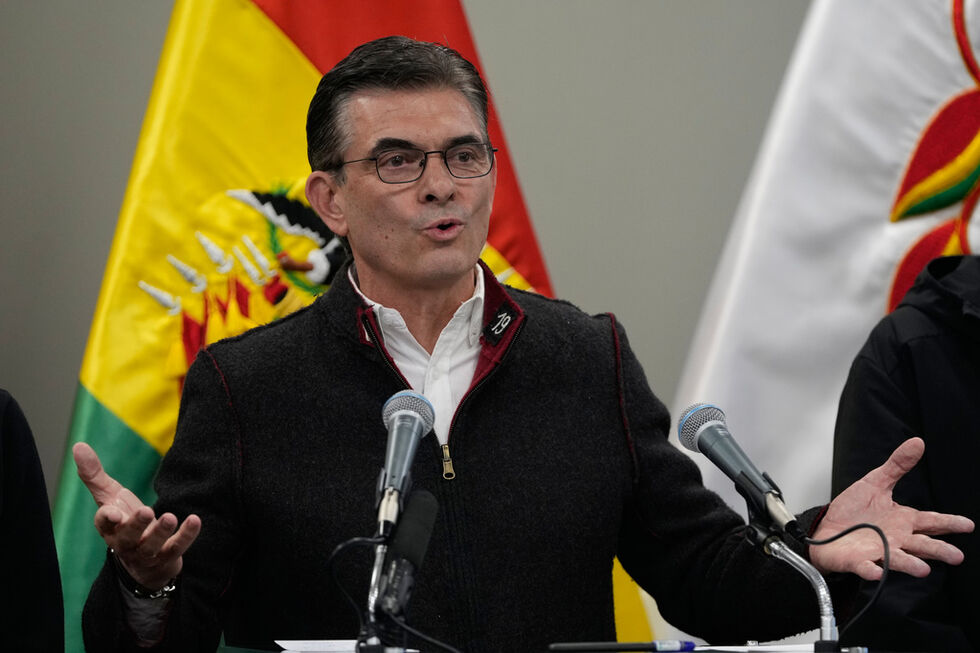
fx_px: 8165
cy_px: 326
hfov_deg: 6.9
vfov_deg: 4.6
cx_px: 490
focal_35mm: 300
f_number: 3.2
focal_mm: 200
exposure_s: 1/400
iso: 1600
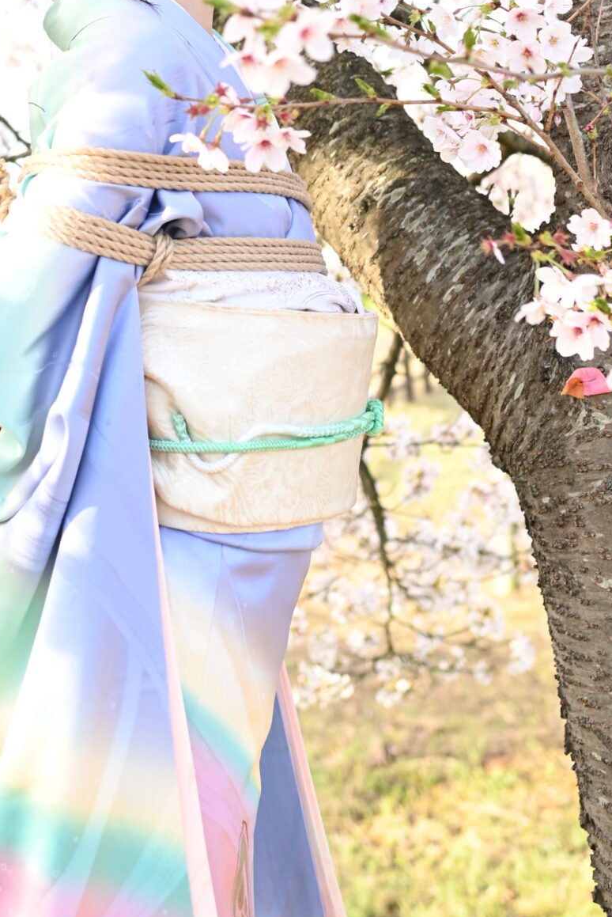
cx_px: 144
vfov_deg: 34.5
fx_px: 1350
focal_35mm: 53
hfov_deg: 25.2
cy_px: 28
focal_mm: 24
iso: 800
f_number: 2.5
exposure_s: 1/1600
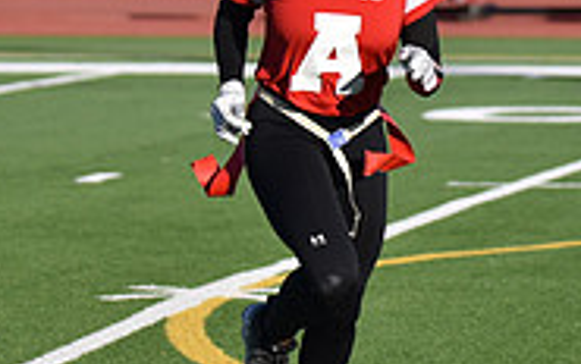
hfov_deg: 4.4
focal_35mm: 479
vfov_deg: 2.7
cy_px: 33
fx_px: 7591
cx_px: 289
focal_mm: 150
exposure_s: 1/4000
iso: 400
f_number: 5
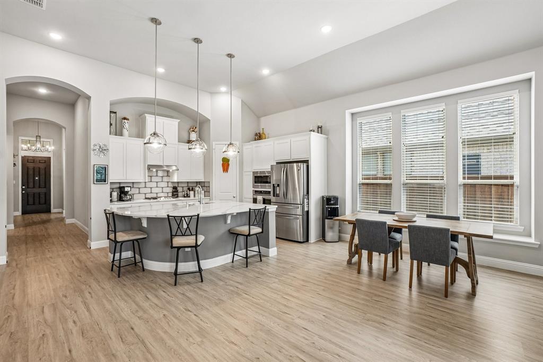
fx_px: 226
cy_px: 181
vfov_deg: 77.3
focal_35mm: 15
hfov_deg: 100.4
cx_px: 272
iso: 400
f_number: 8
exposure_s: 1/25
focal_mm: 10
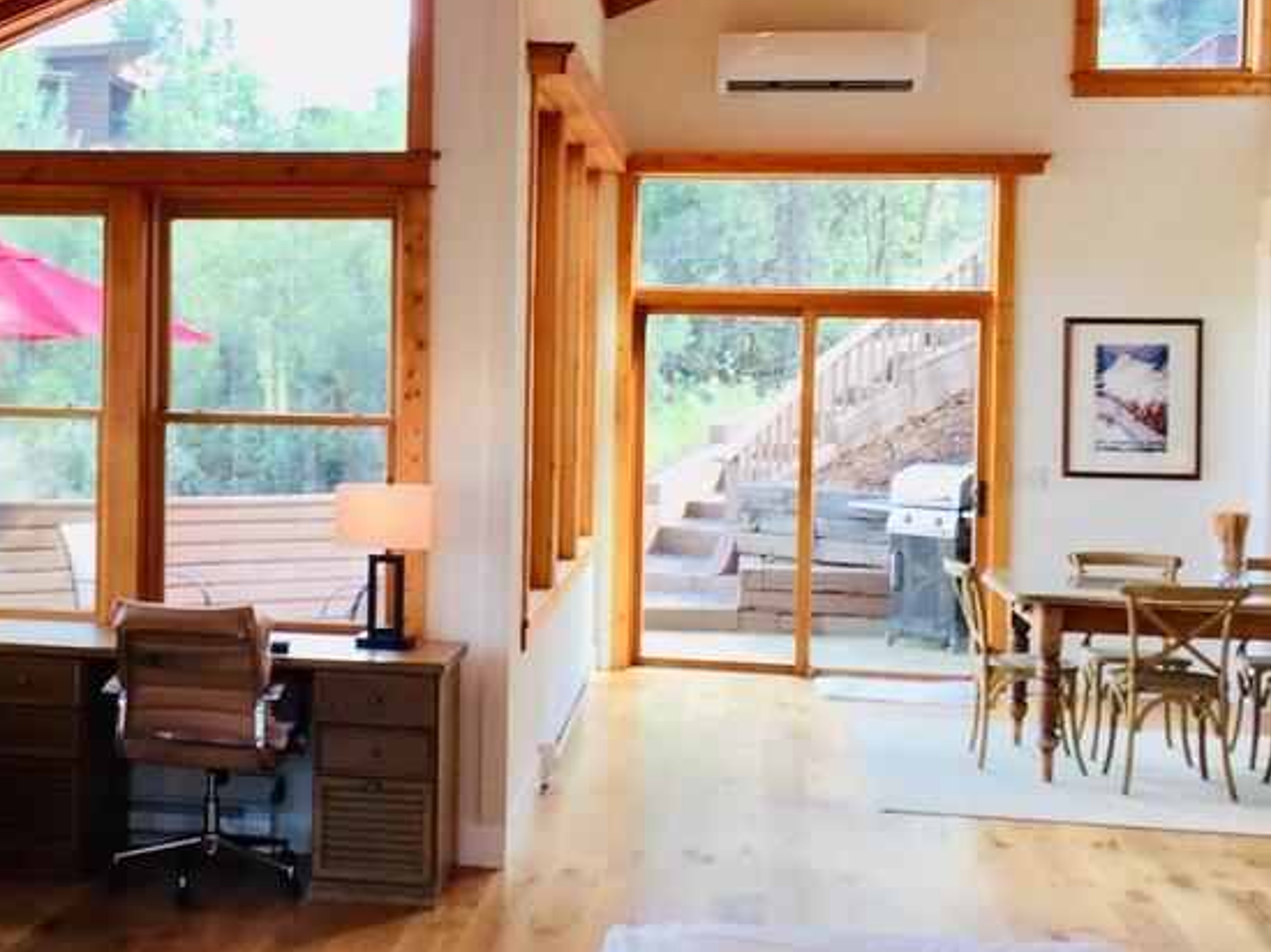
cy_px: 407
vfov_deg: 27.0
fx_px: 1982
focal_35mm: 54
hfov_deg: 34.9
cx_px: 349
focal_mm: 4.15
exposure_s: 1/60
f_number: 2.2
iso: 32
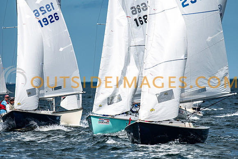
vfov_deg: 3.1
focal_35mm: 450
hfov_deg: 4.6
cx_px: 119
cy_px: 80
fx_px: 2976
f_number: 5
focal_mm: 300
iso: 500
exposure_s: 1/8000
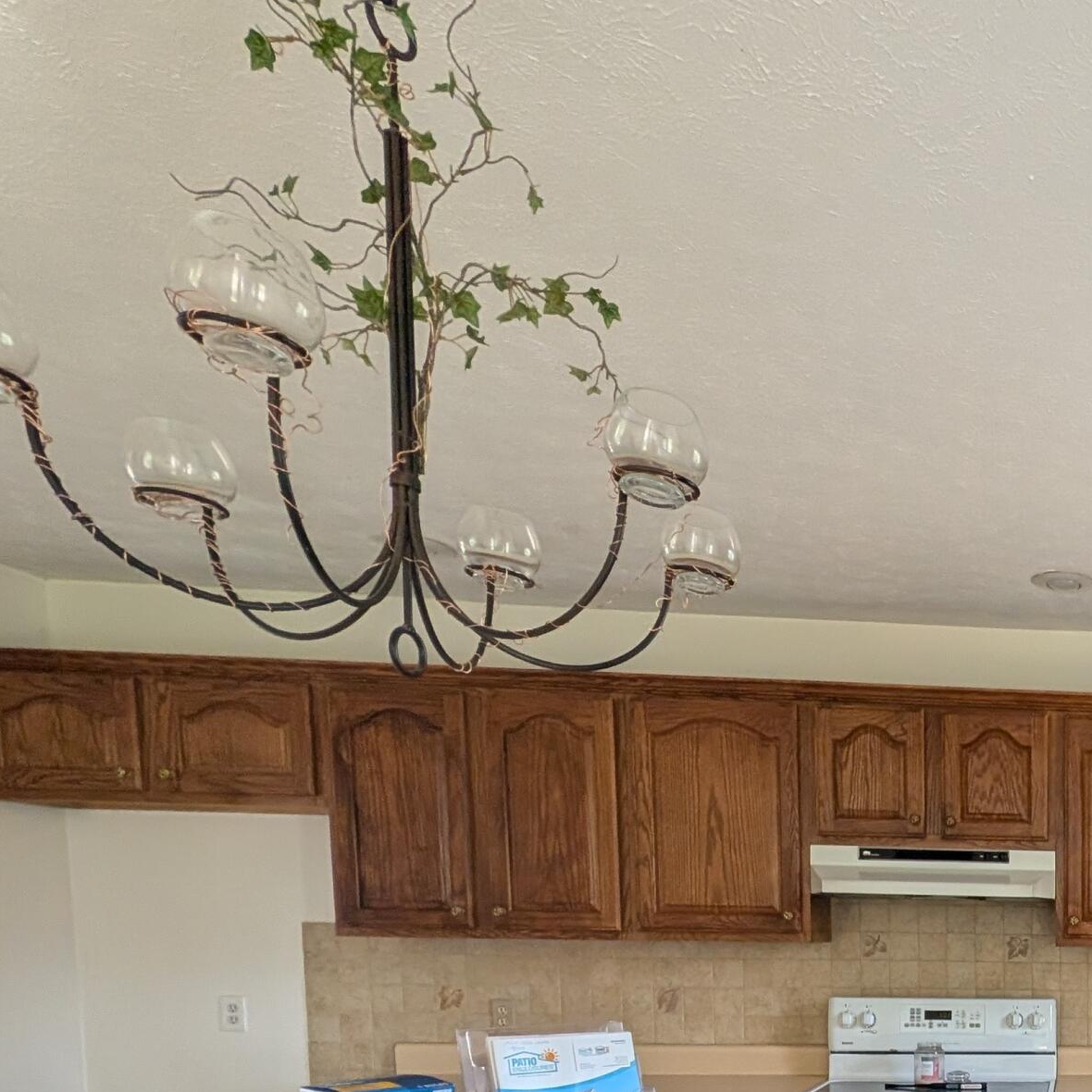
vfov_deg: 50.6
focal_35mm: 27
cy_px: 1031
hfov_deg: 45.1
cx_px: 1194
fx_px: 964
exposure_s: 1/80.3
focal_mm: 2.02
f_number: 1.7
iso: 60
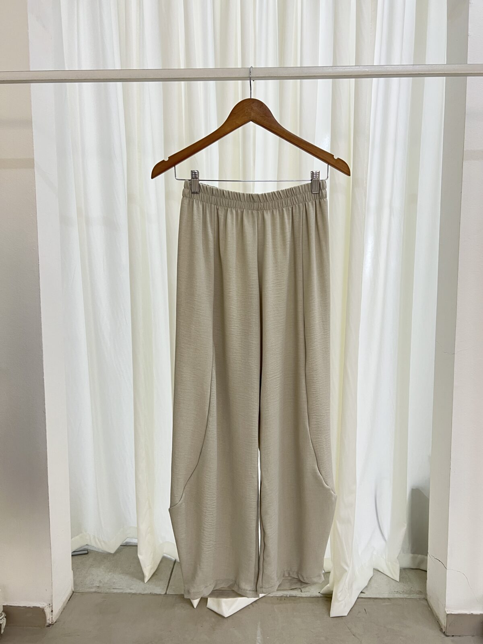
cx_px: 242
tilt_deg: -5.5
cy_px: 322
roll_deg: +0.9
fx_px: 484
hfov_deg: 53.1
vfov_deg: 67.3
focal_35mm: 26
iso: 80
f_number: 1.5
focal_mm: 5.7
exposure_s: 1/50
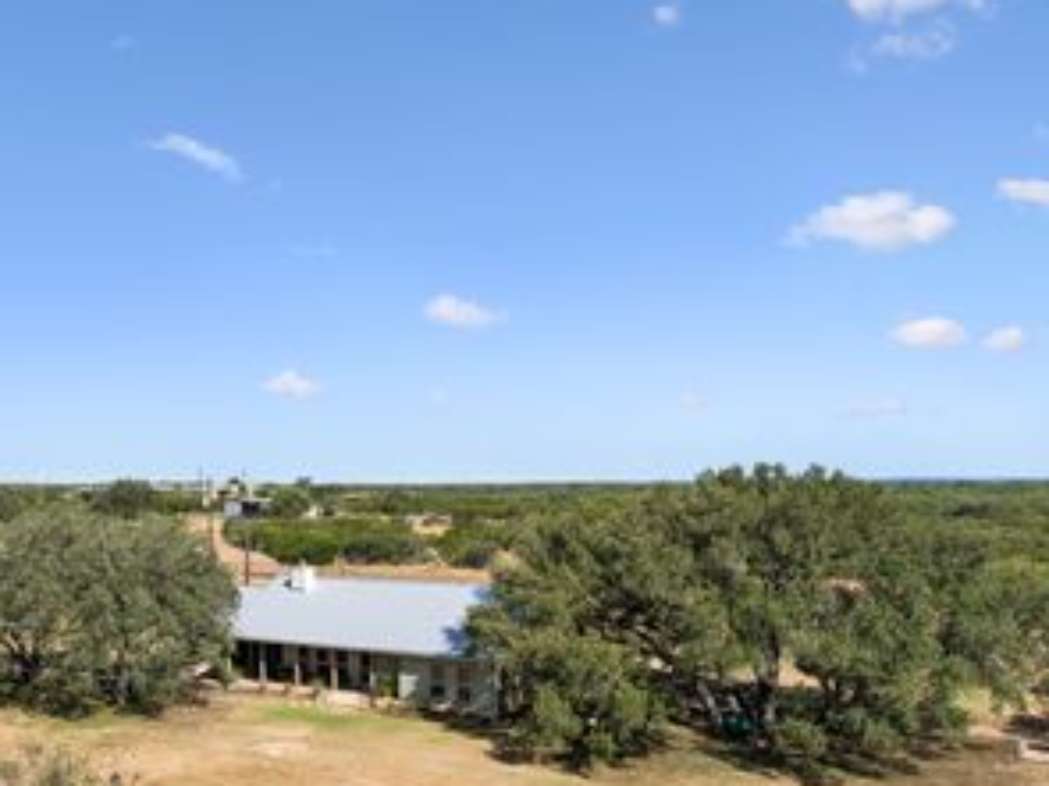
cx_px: 363
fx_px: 1060
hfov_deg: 51.8
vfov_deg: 40.0
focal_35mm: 35
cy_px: 551
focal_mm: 12.3
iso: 100
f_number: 2.8
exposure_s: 1/160
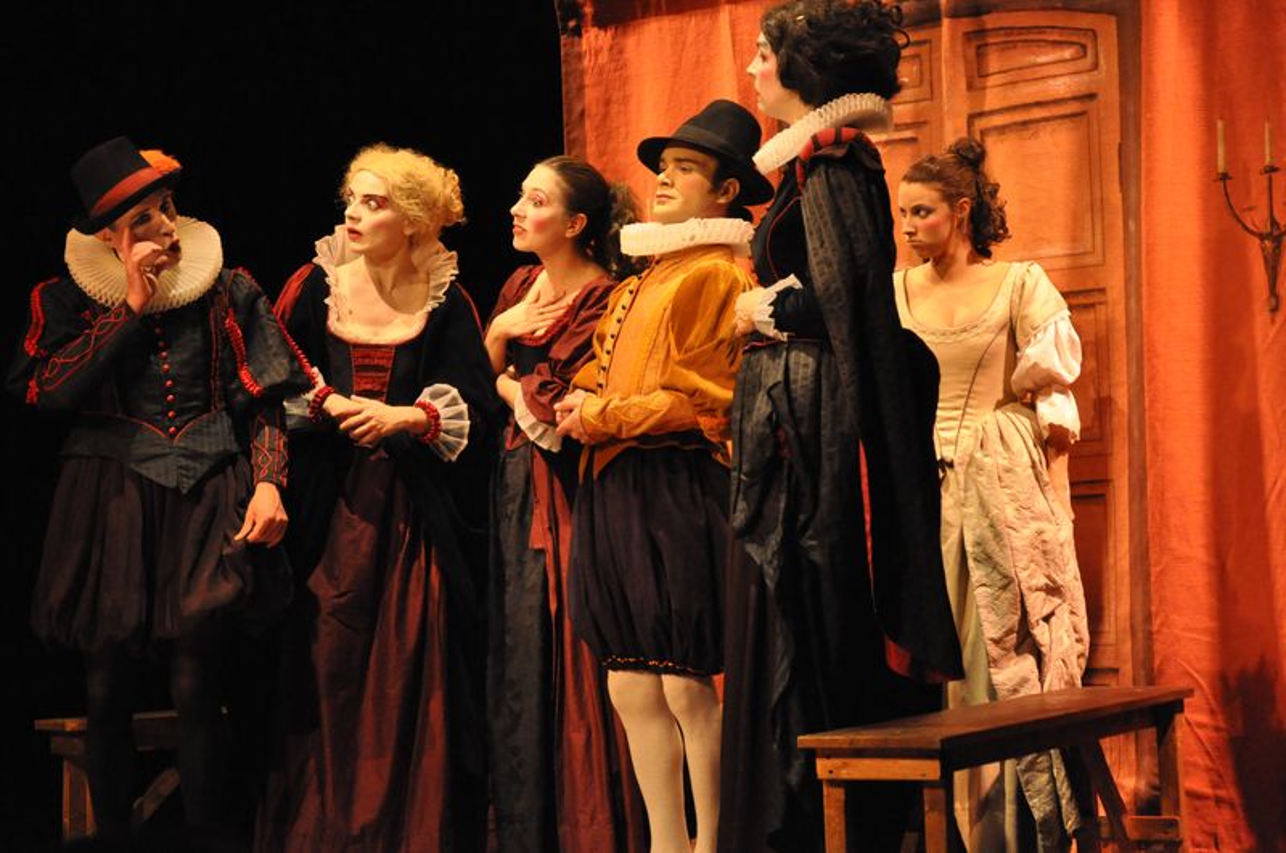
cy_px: 426
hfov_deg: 19.5
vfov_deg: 13.0
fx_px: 3745
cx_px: 643
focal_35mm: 105
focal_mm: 70
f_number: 5.3
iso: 3200
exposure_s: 1/90
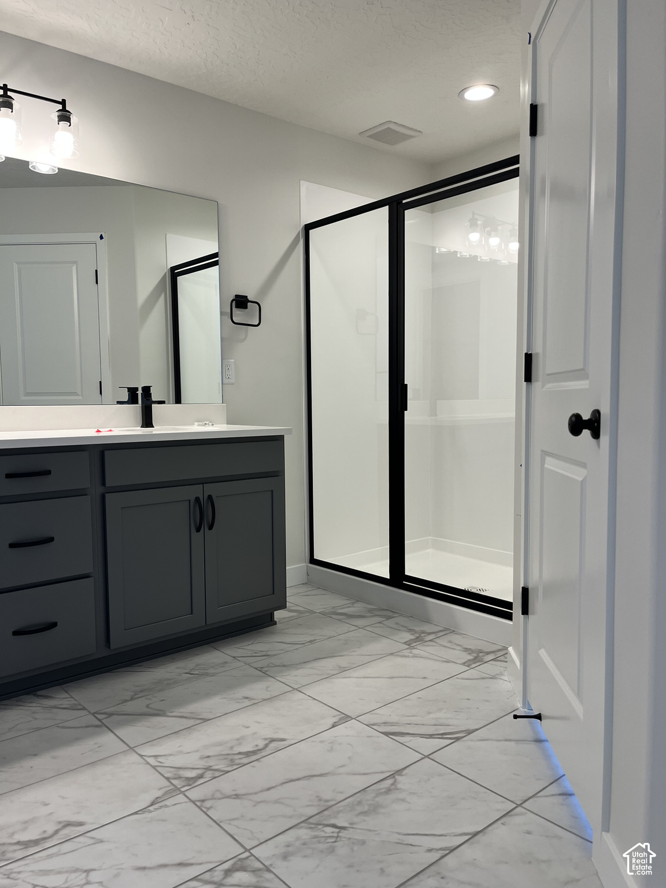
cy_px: 444
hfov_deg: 53.1
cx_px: 333
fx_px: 667
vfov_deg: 67.3
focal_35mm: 26
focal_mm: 5.1
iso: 64
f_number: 1.6
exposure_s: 1/120
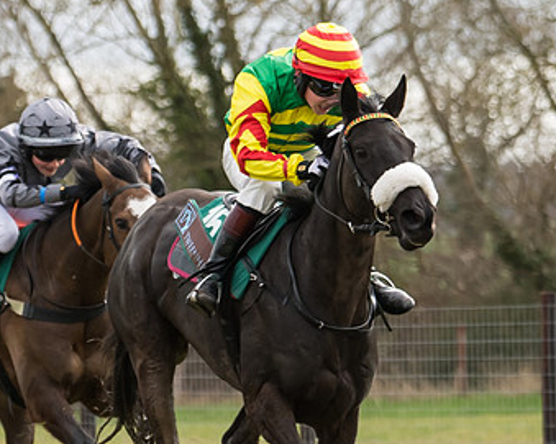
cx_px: 240
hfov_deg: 3.3
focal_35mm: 592
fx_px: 9739
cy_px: 427
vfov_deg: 2.6
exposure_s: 1/800
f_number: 4
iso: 250
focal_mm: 120
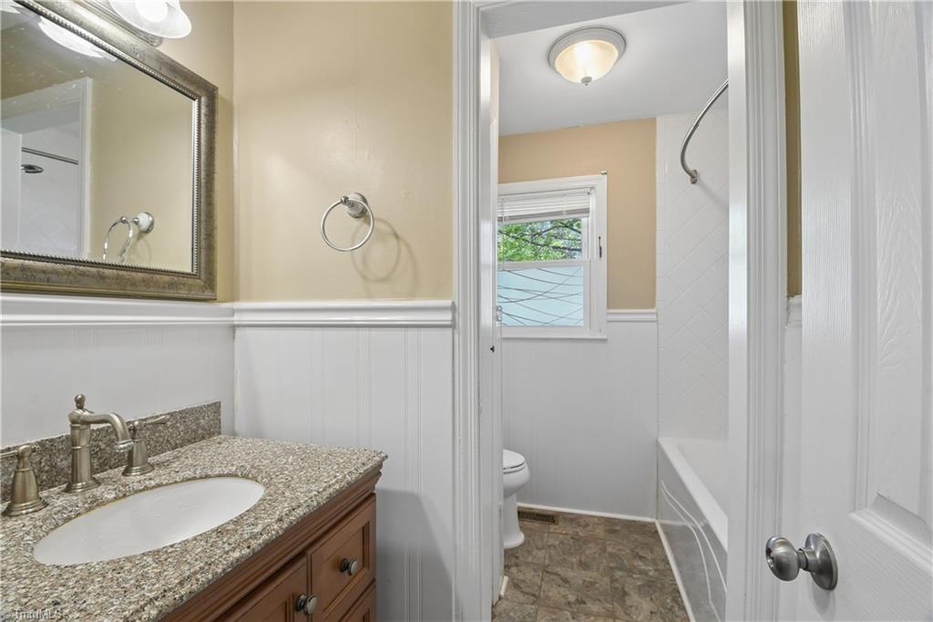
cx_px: 466
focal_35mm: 15
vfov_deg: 77.3
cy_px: 311
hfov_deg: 100.4
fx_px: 389
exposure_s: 1/8
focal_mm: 10
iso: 400
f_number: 9
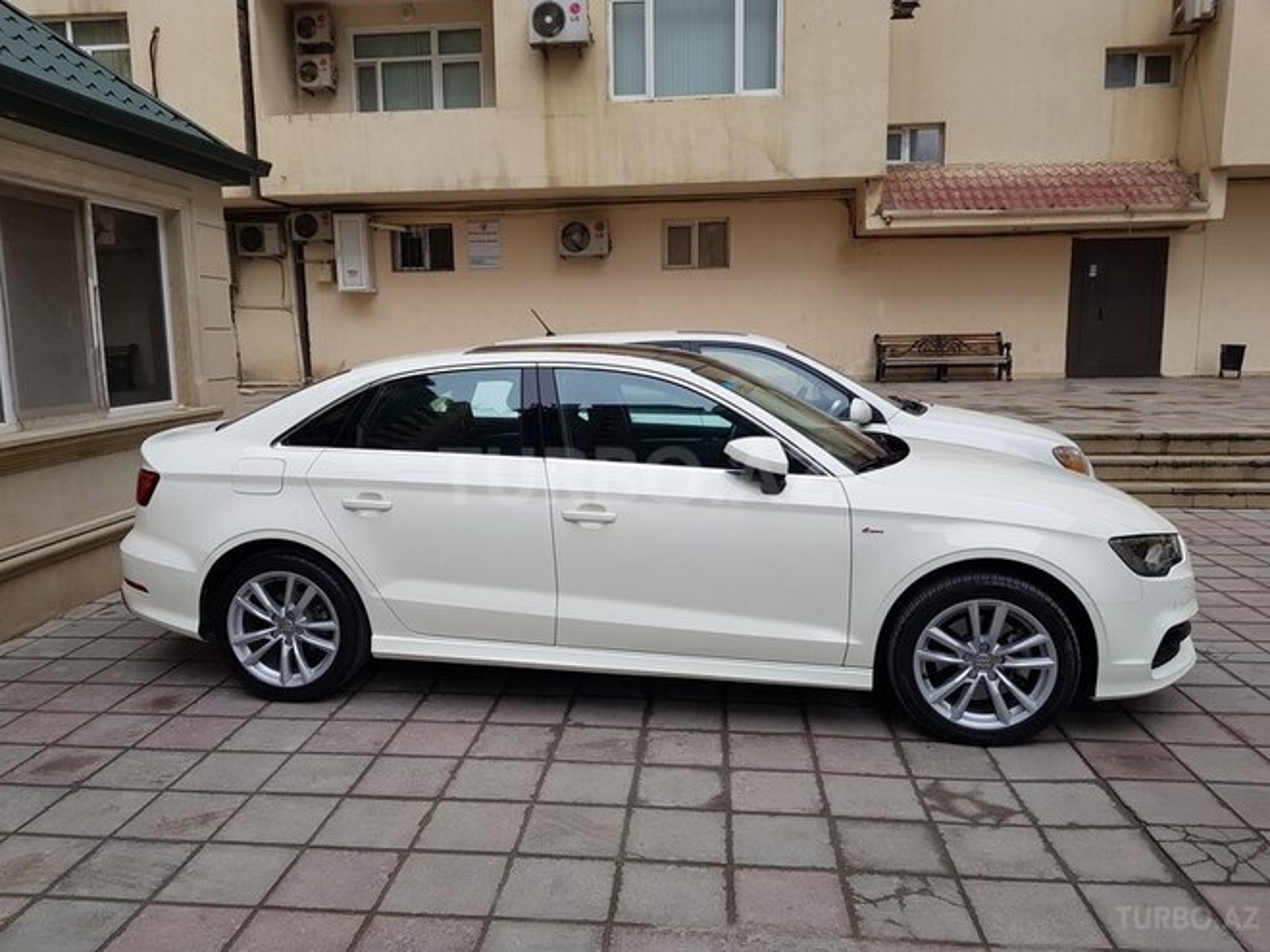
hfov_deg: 67.3
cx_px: 635
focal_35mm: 26
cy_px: 476
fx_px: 954
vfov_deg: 53.1
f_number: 1.7
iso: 40
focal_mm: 4.2
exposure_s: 1/357
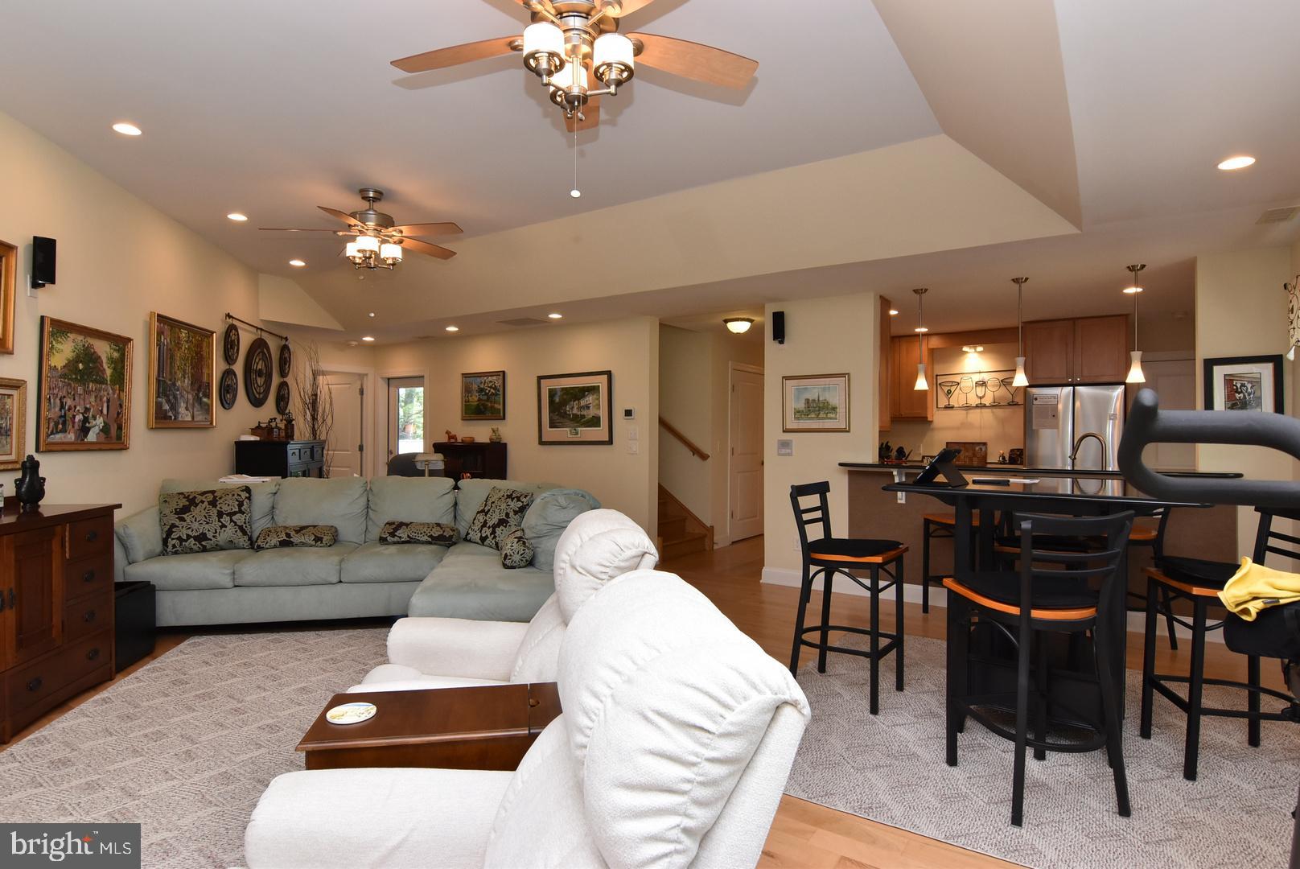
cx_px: 650
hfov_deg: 90.0
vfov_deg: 67.5
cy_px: 434
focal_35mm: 18
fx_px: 650
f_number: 9
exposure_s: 1/80
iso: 800
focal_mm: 12
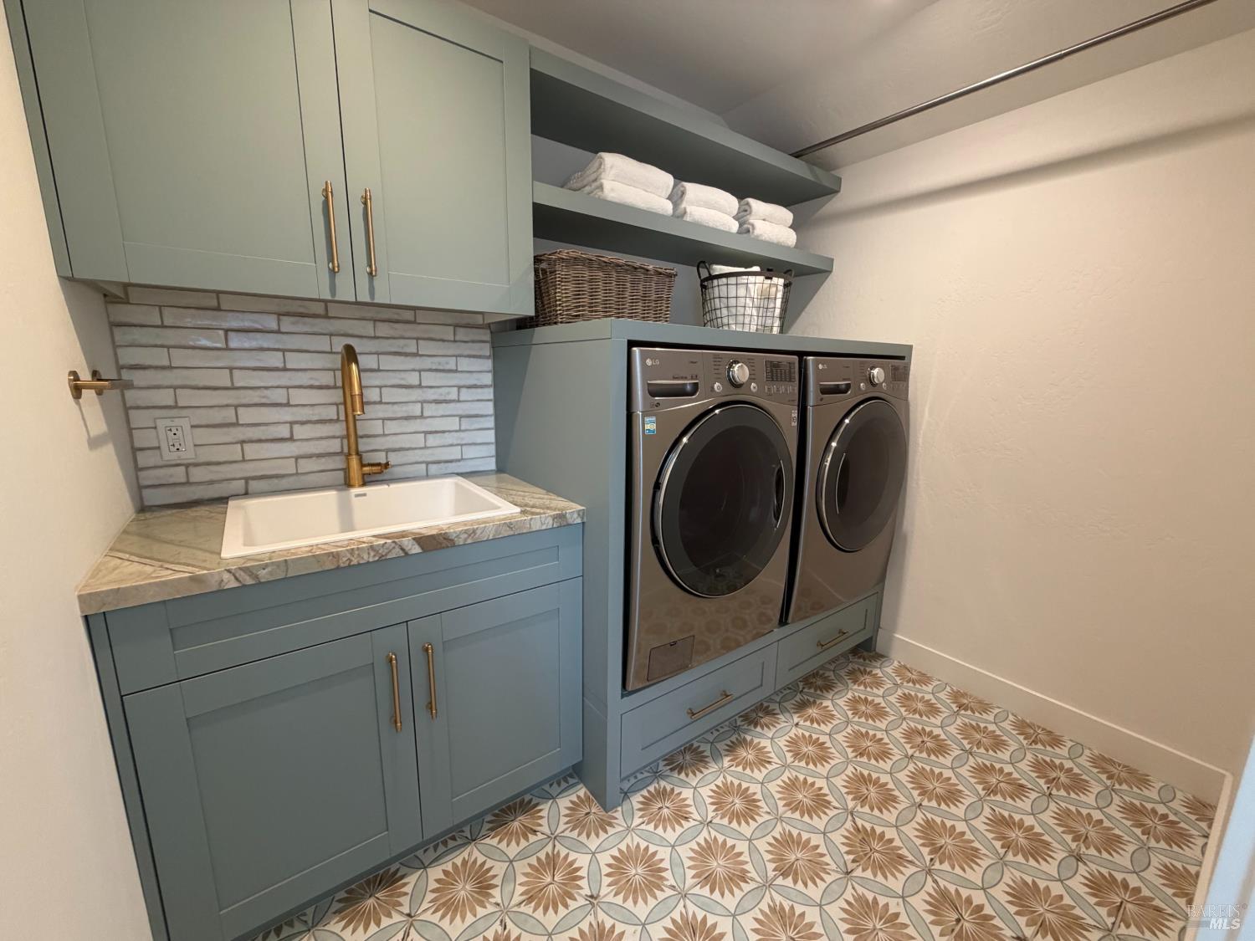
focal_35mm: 14
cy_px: 470
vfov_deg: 85.7
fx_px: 508
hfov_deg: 102.1
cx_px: 628
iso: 250
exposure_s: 1/62
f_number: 2.2
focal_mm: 2.22
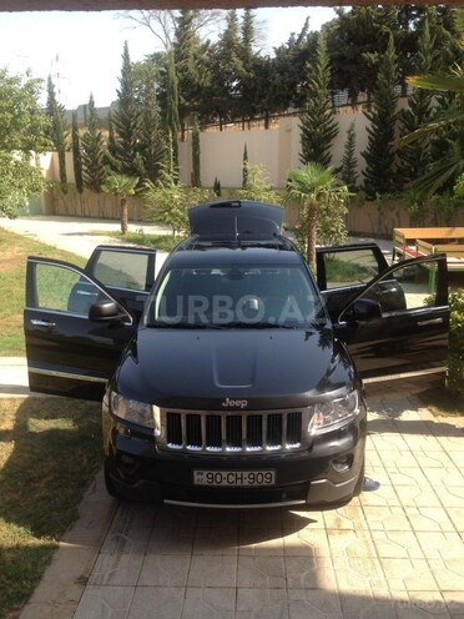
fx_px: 590
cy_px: 310
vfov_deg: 55.4
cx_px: 232
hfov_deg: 42.9
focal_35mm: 33
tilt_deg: -12.3
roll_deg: -0.8
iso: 50
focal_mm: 4.12
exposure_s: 1/559
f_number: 2.4
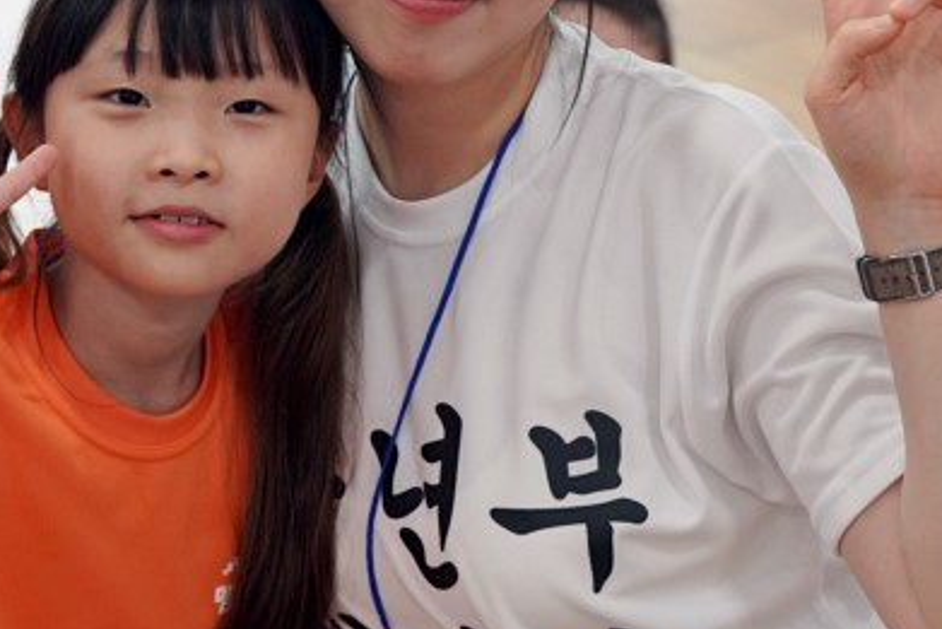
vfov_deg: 8.5
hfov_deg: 12.7
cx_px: 159
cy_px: 101
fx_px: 4214
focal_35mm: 161
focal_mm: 70
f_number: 5
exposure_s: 1/160
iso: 1600
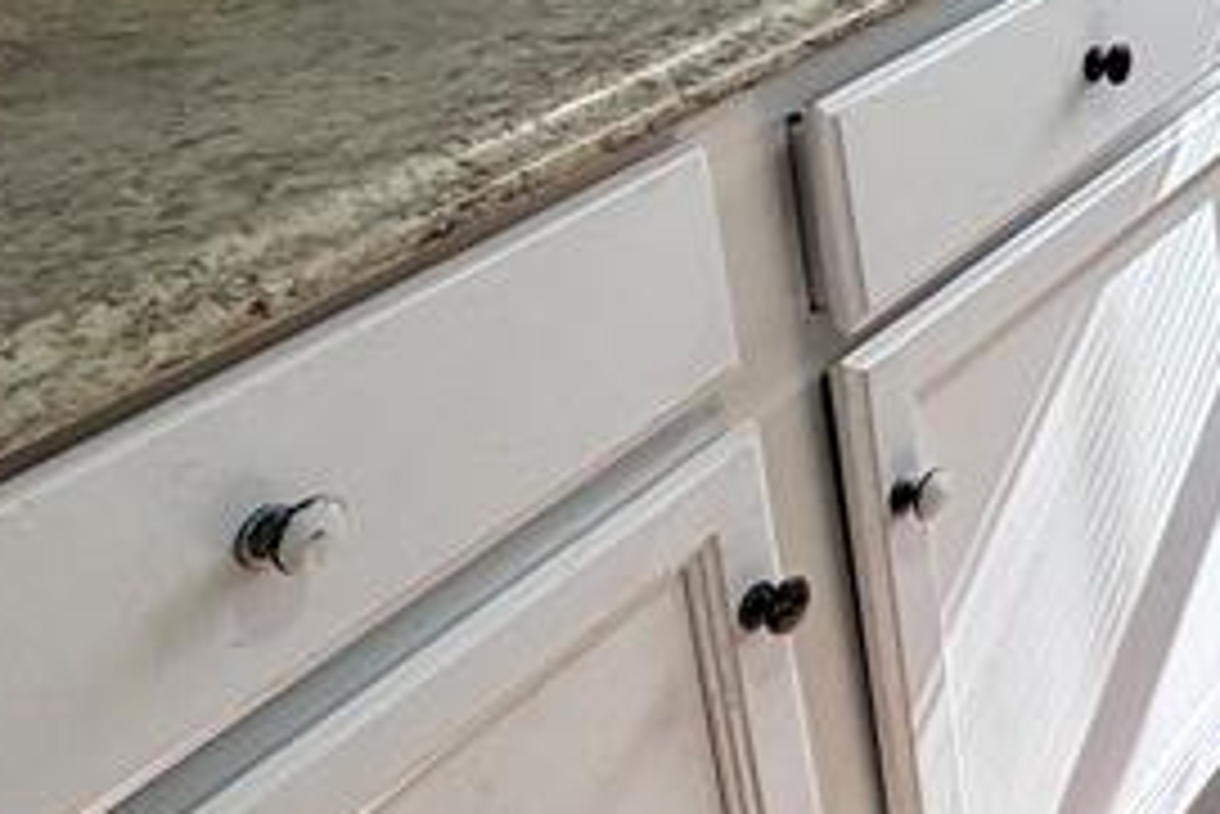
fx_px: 1865
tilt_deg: -9.5
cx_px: 2237
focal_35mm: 55
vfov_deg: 21.8
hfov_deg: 21.6
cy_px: -290
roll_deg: +1.1
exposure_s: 1/141
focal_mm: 2.22
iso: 50
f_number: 2.2
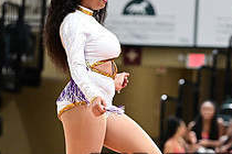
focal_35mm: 414
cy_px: 184
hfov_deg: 5.0
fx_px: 2668
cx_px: 242
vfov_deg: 3.3
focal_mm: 150
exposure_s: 1/1000
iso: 6400
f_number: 3.2
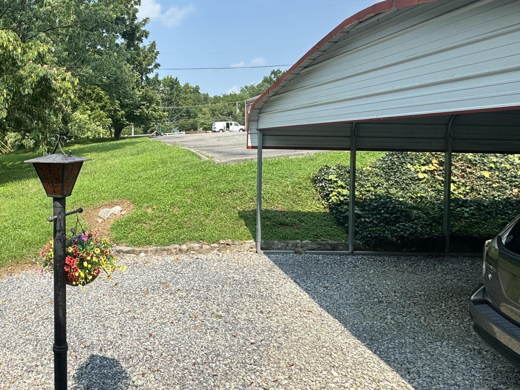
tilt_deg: -1.1
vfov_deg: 50.9
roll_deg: -0.5
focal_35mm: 27
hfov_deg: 60.2
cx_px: 106
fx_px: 406
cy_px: 148
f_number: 2.2
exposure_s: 1/932
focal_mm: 2.22
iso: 40
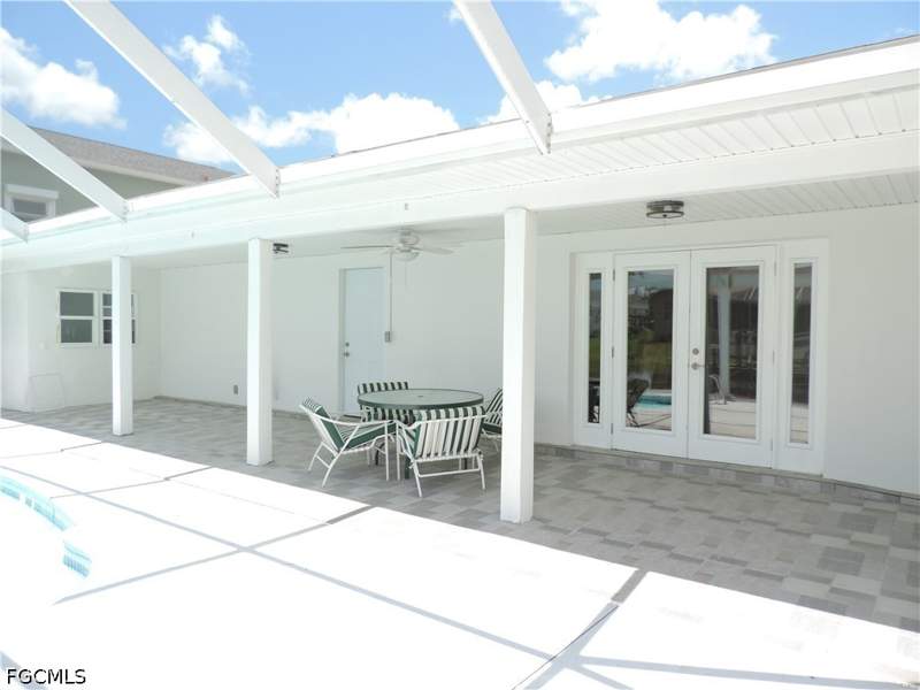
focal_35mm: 24
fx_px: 638
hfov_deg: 71.6
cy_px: 345
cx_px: 460
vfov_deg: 56.8
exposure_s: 1/400
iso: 80
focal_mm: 4.3
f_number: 3
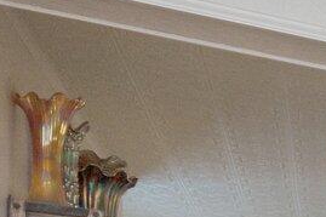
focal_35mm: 122
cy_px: 518
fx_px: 1104
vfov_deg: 9.9
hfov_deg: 8.9
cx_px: 1212
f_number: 9
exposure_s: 1/30
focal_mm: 16
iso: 500
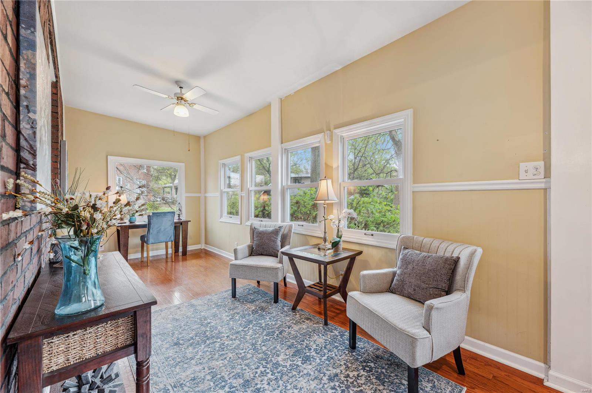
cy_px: 196
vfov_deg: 81.1
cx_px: 296
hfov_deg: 104.3
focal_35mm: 14
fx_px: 230
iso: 200
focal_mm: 14
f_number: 8
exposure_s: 1/3.33
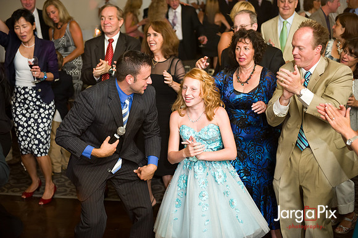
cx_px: 179
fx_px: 596
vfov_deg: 22.6
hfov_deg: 33.4
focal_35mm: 60
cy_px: 119
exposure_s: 1/125
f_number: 3.2
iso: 1600
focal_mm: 60
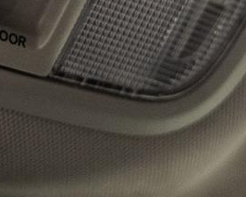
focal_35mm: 136
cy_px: -114
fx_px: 991
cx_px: -17
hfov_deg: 13.9
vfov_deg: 10.9
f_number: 3.2
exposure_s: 1/40
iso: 1250
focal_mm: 24
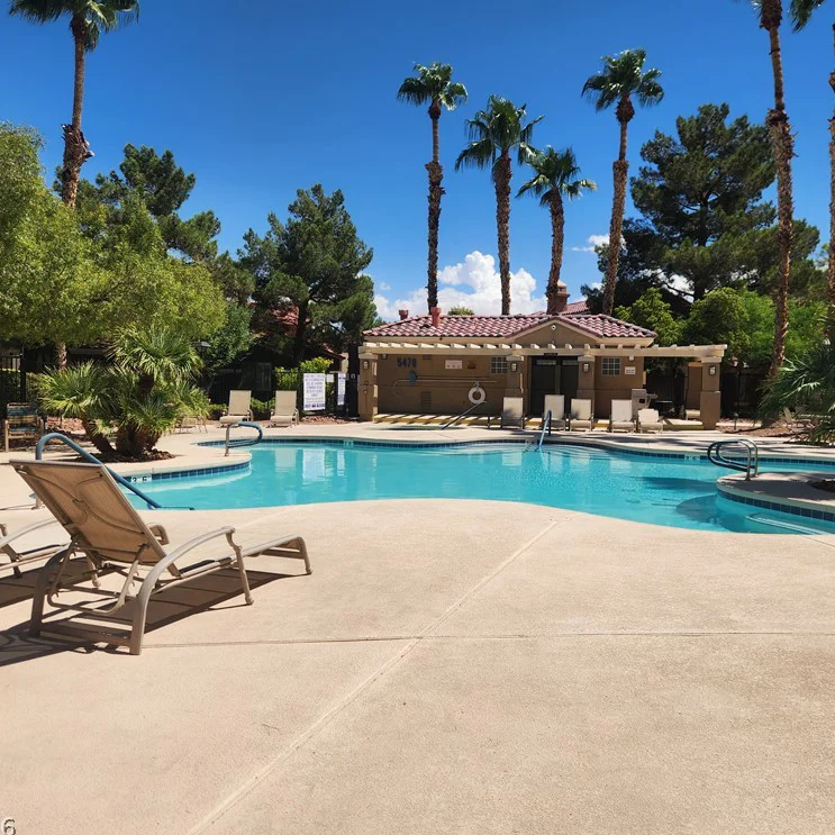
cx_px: 468
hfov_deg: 57.1
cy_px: 414
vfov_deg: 57.3
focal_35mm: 28
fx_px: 764
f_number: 1.8
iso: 20
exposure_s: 1/2797
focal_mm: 5.4
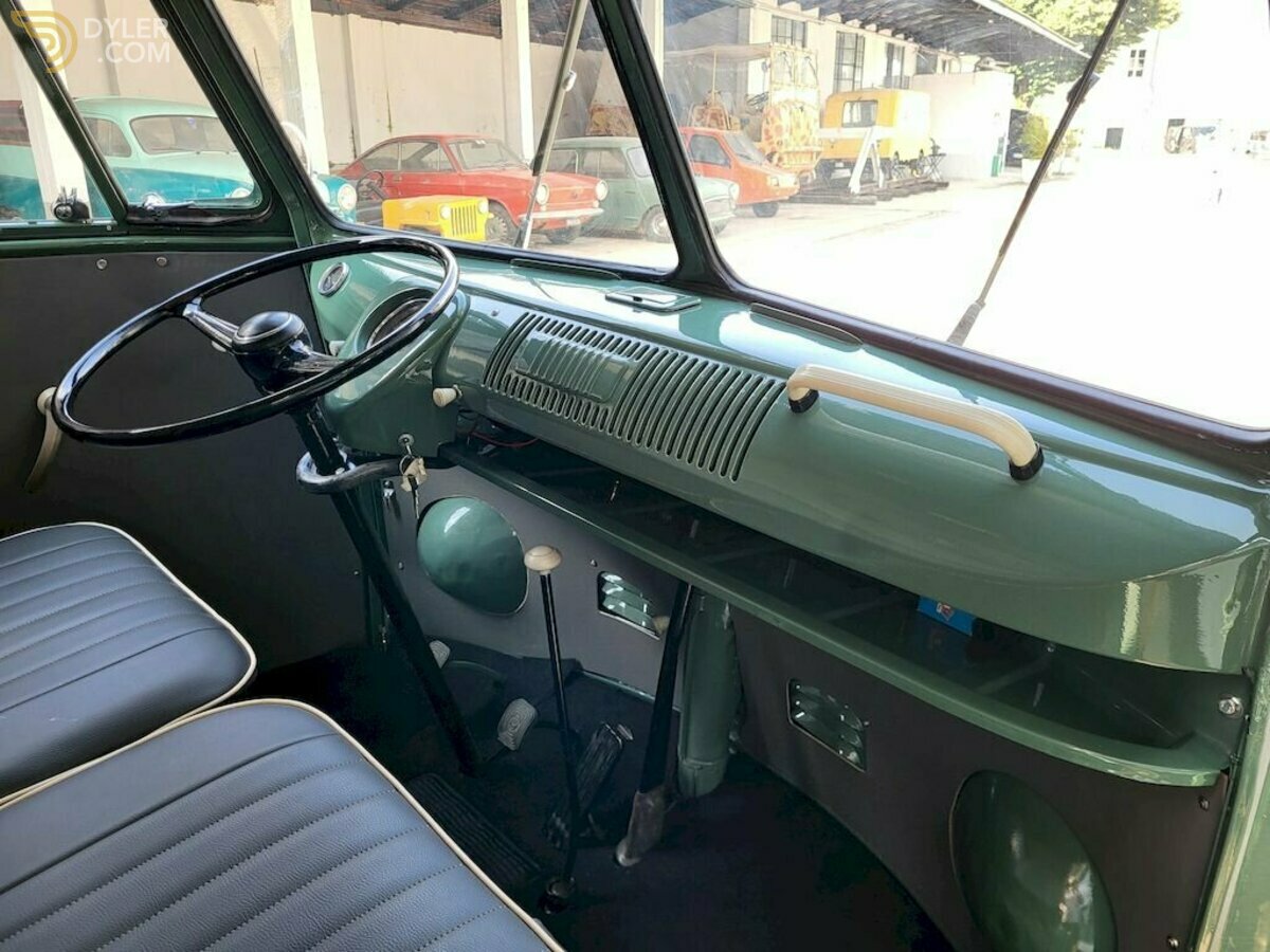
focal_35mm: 26
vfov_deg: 53.1
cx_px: 635
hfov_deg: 67.3
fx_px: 954
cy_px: 476
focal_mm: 5.4
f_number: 1.8
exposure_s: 1/100
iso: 50
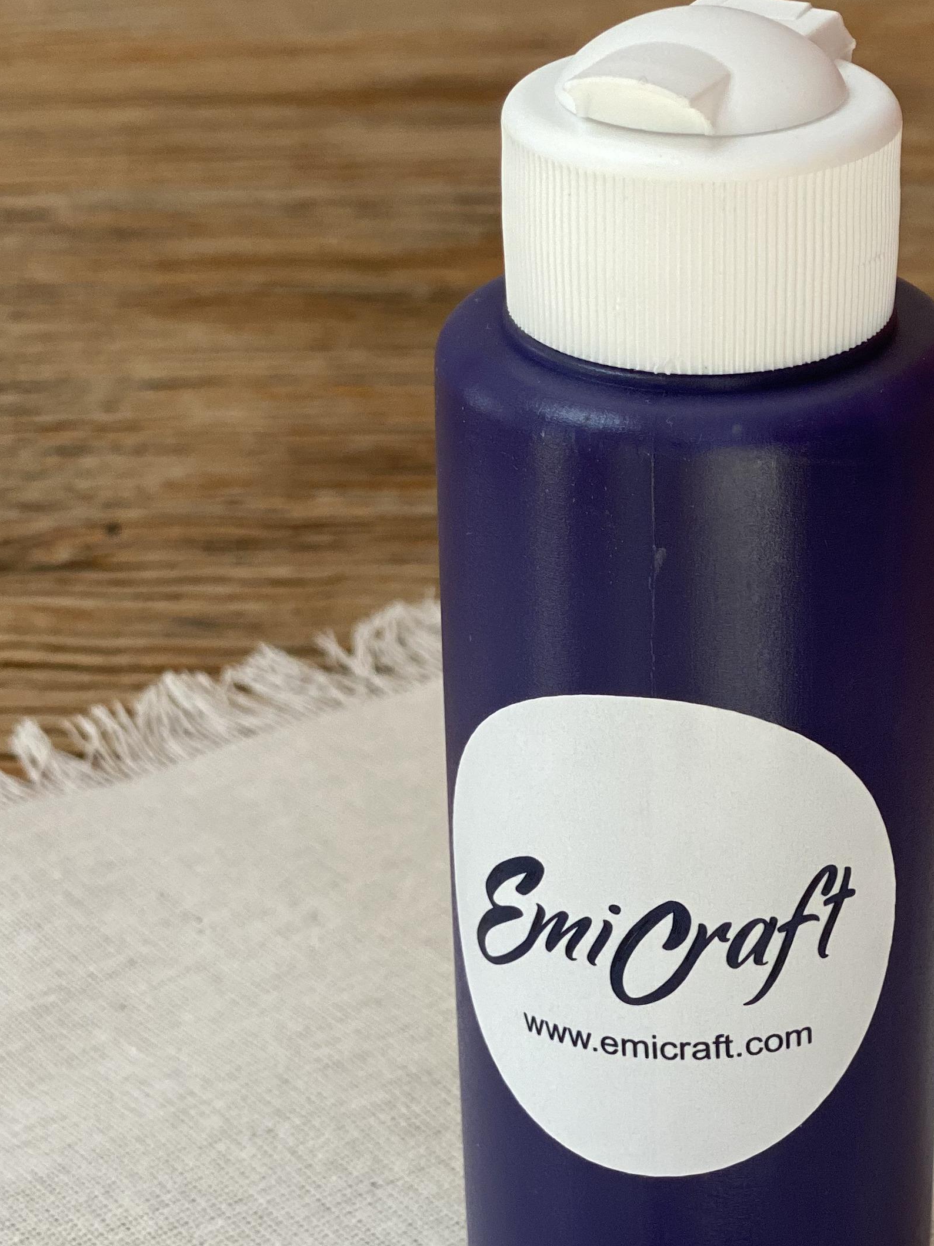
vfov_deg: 19.7
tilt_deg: -31.5
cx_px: 709
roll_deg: -0.9
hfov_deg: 14.9
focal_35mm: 99
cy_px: 882
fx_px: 3562
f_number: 2
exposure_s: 1/122
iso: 80
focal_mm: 6
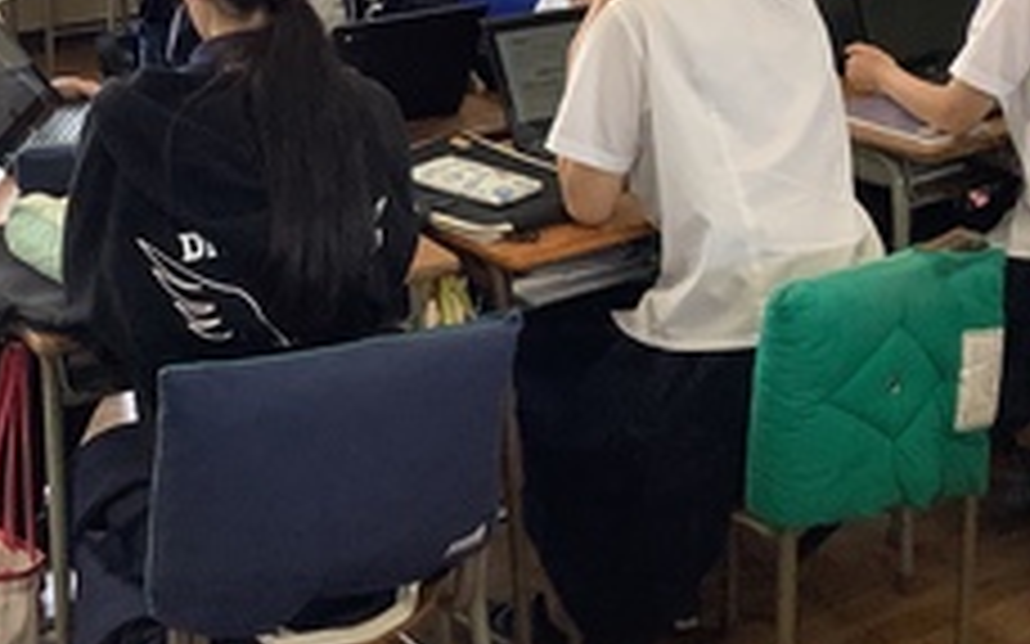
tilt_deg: -11.6
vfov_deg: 18.2
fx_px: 1936
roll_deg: +1.5
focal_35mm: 69
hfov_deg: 29.3
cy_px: -63
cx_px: 243
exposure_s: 1/120
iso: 80
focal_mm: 3.3
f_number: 2.4
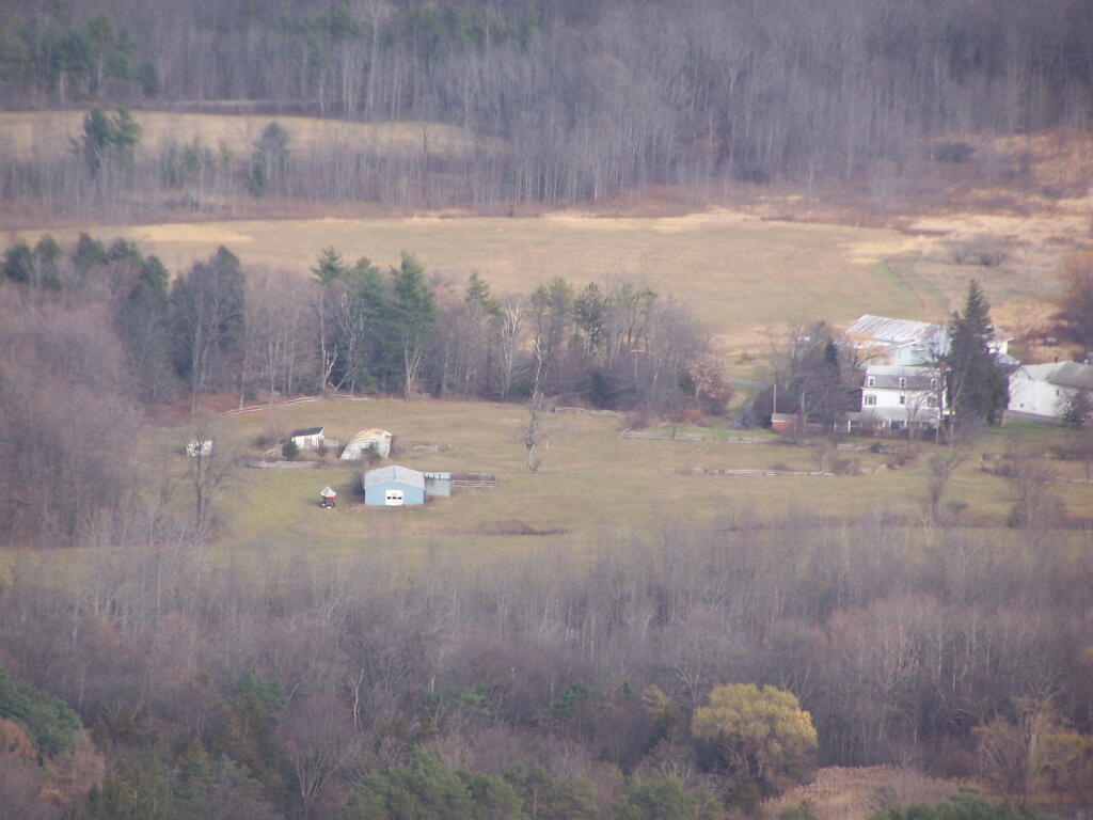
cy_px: 410
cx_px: 546
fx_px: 11998
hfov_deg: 5.2
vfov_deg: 3.9
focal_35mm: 380
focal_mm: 63
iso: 100
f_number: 3.7
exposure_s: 1/400
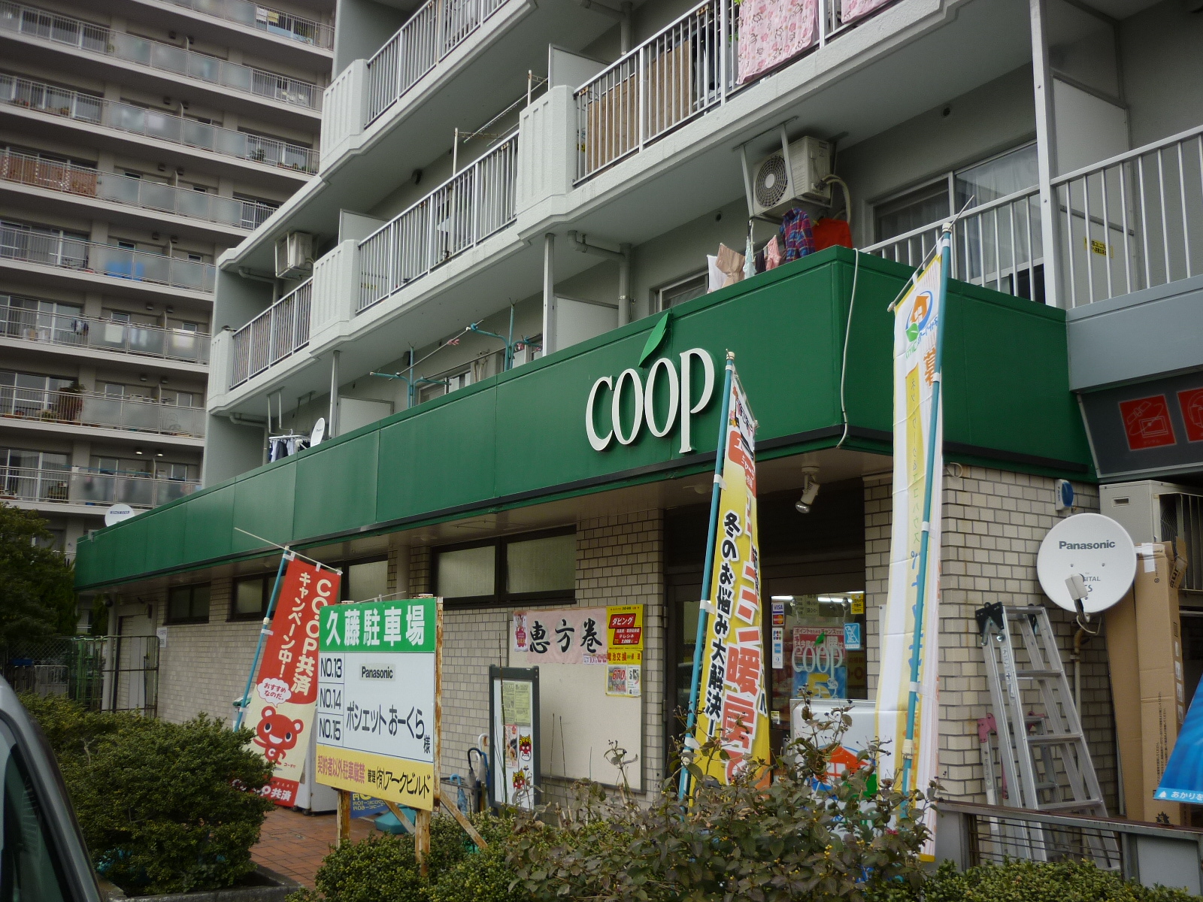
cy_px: 451
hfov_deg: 55.4
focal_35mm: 33
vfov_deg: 42.9
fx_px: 1147
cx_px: 602
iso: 80
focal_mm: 5.5
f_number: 2.8
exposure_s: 1/160
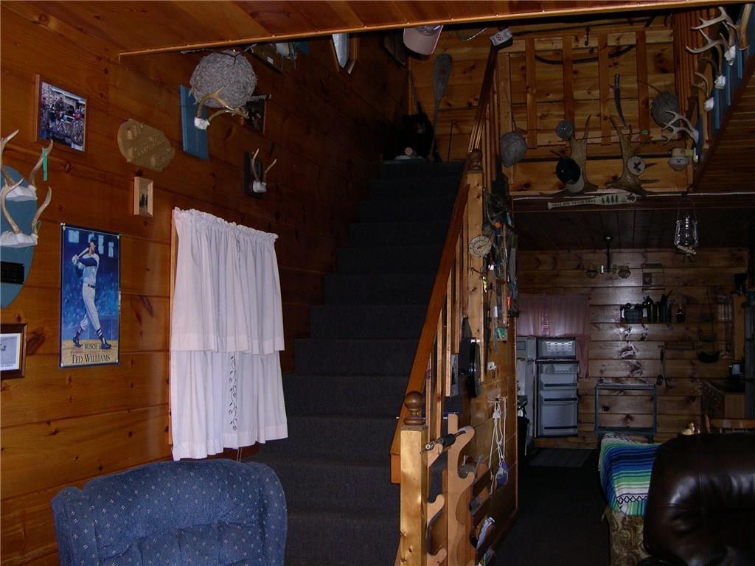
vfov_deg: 37.7
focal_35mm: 38
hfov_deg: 49.0
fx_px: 829
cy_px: 283
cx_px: 378
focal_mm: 8
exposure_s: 1/60
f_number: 2.8
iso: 215
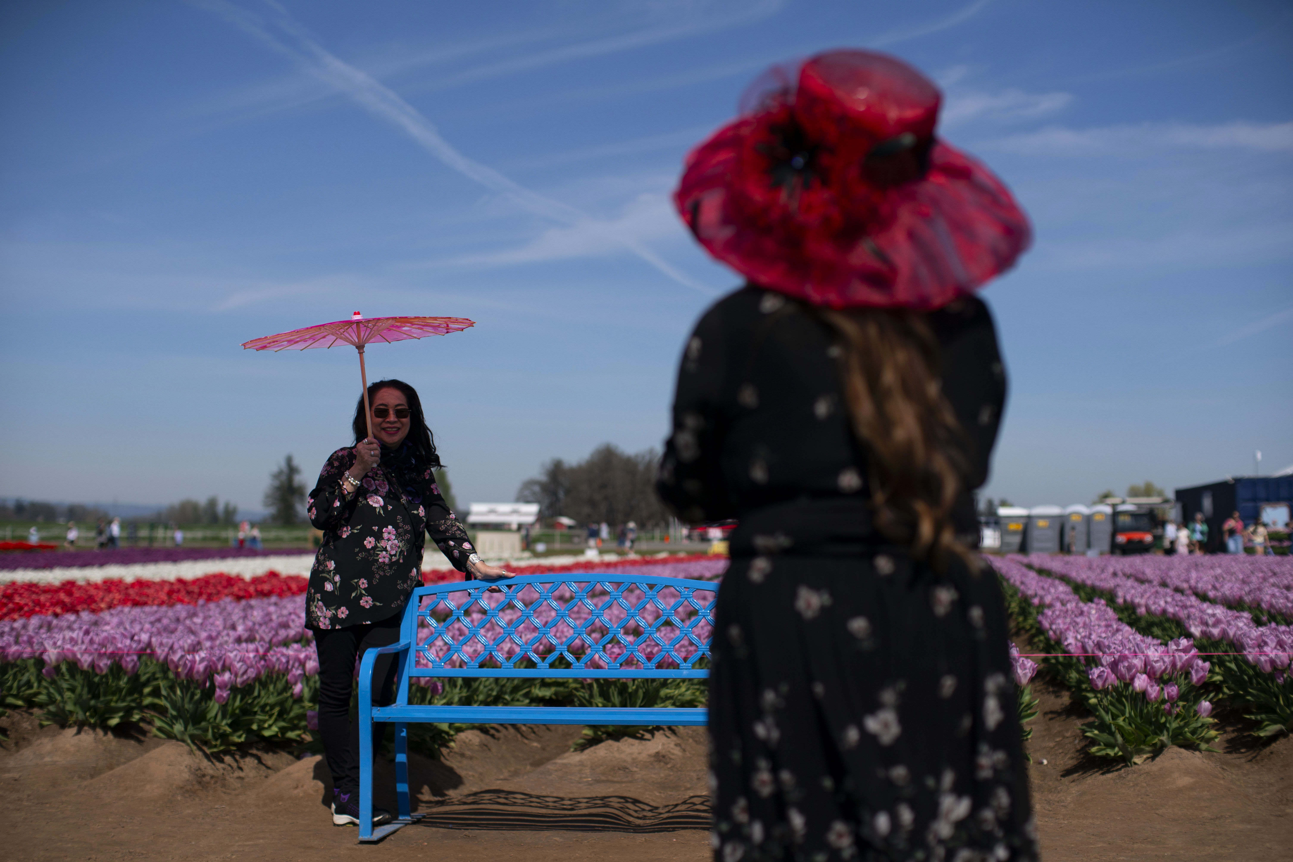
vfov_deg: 27.0
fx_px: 1796
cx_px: 646
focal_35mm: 50
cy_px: 431
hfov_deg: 39.6
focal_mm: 50
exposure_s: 1/12800
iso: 125
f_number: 2.5
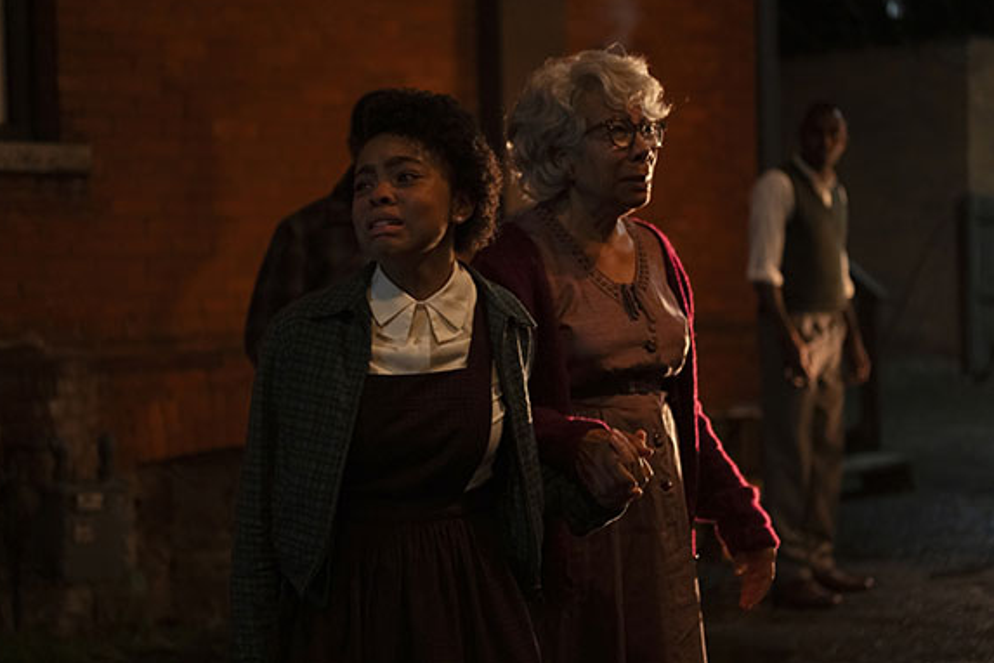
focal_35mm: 76
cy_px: 329
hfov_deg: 26.7
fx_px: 2098
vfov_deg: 17.9
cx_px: 493
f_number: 2
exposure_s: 1/100
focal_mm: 50
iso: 4000
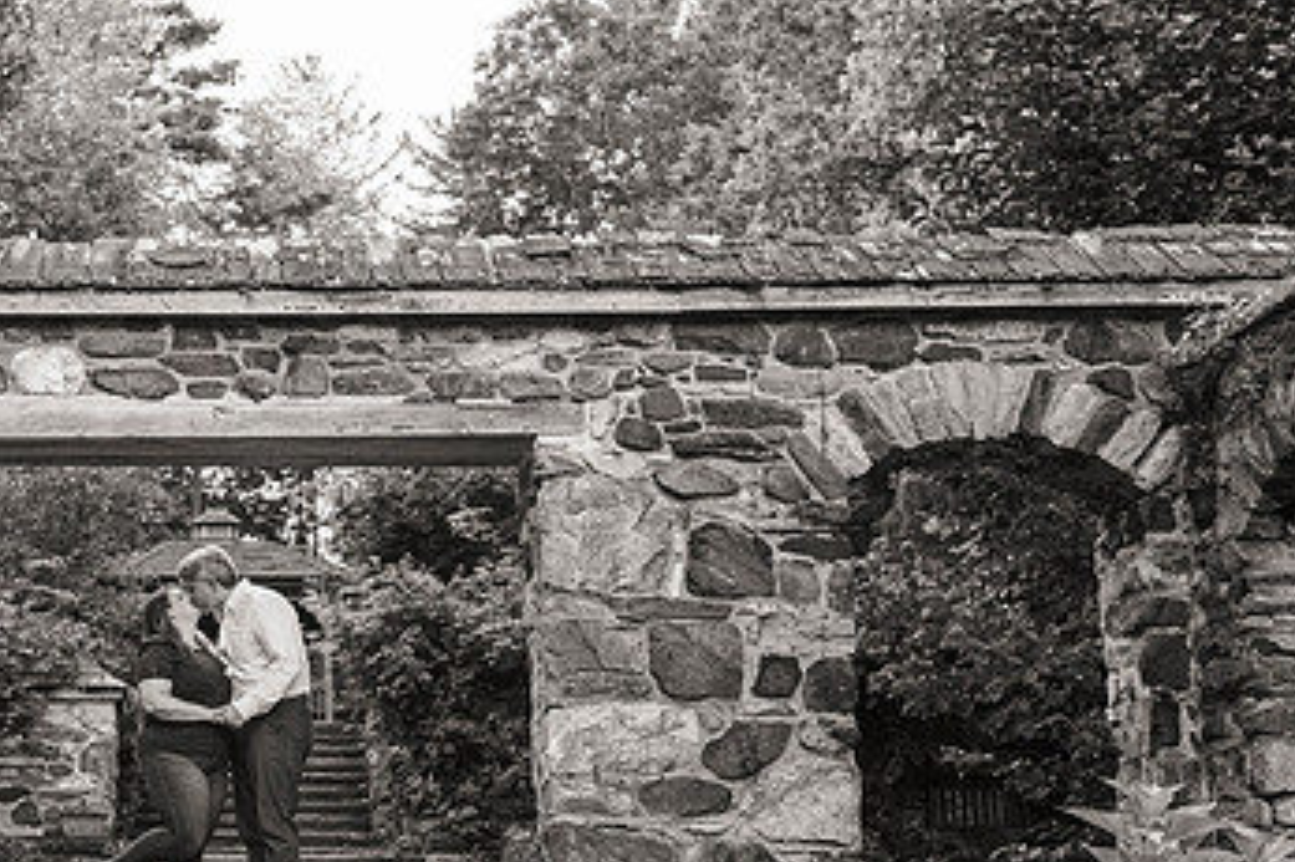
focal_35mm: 71
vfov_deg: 19.2
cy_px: 471
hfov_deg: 27.8
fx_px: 2553
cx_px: 246
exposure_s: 1/250
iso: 1600
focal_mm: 40
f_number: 4
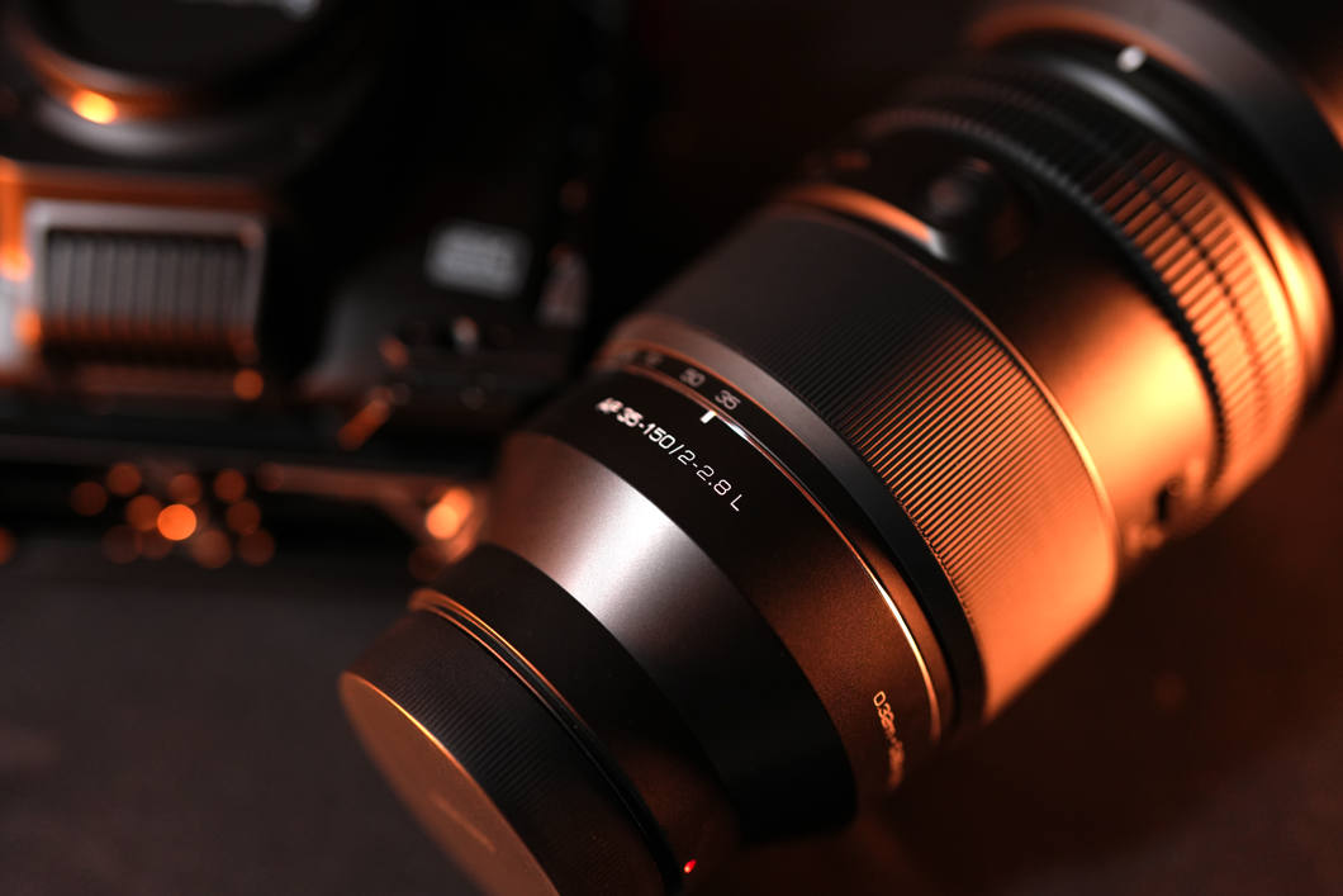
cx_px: 672
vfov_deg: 27.0
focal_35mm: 50
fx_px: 1865
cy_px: 448
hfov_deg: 39.6
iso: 1250
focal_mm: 50
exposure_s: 1/200
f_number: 2
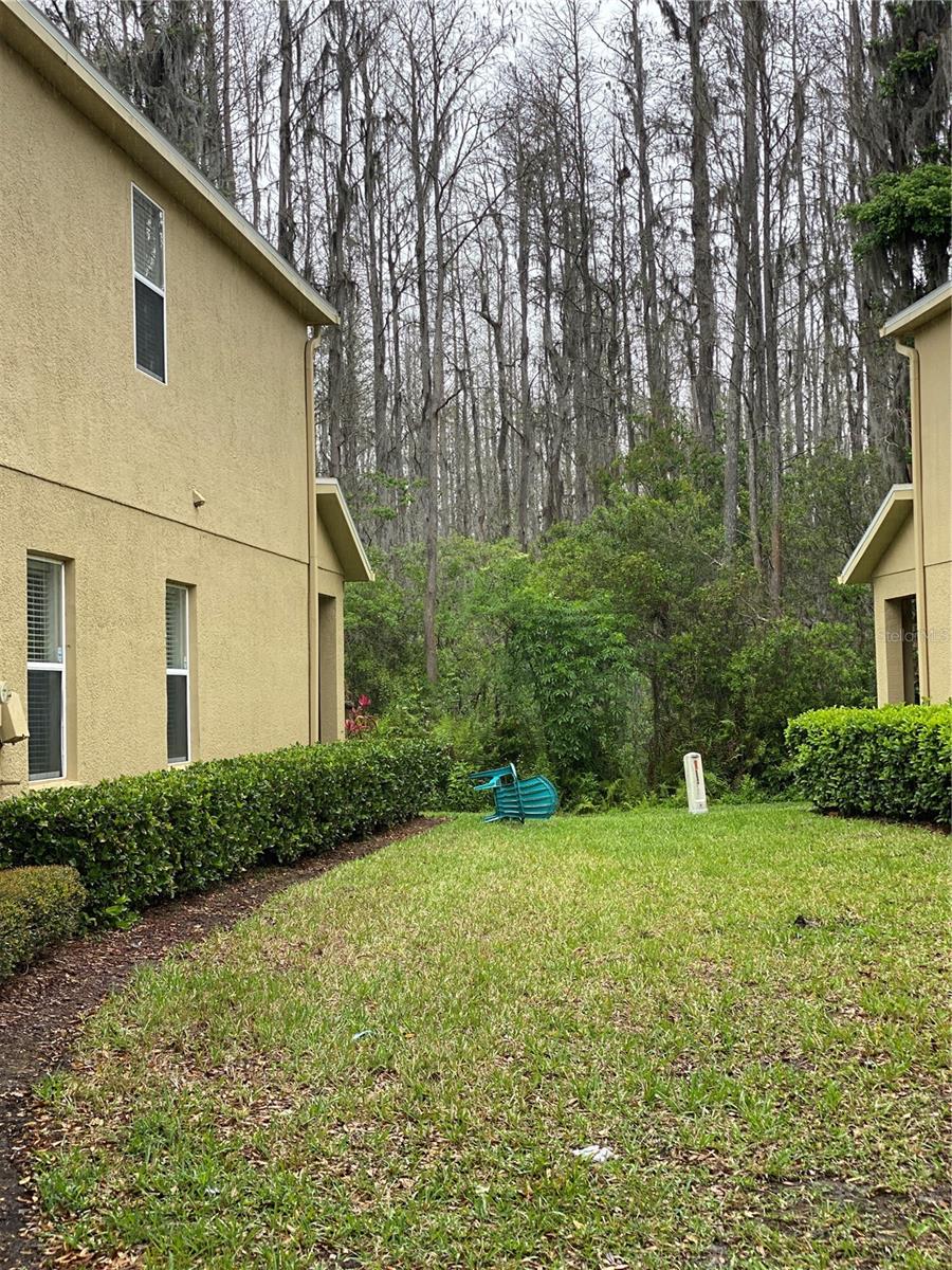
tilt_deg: +2.8
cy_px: 635
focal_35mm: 52
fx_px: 1907
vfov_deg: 36.8
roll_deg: +1.1
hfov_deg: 28.0
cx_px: 476
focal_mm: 6
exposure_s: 1/122
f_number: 2
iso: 32
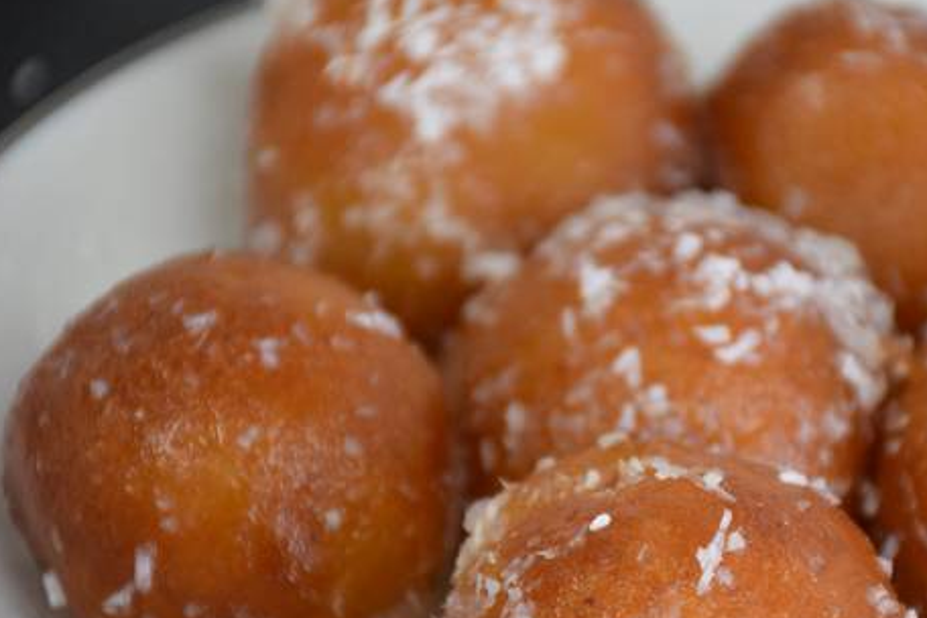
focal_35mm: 303
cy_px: 403
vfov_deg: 4.5
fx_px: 7802
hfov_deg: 6.8
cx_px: 657
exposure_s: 1/125
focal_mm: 140
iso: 1600
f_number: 5.6
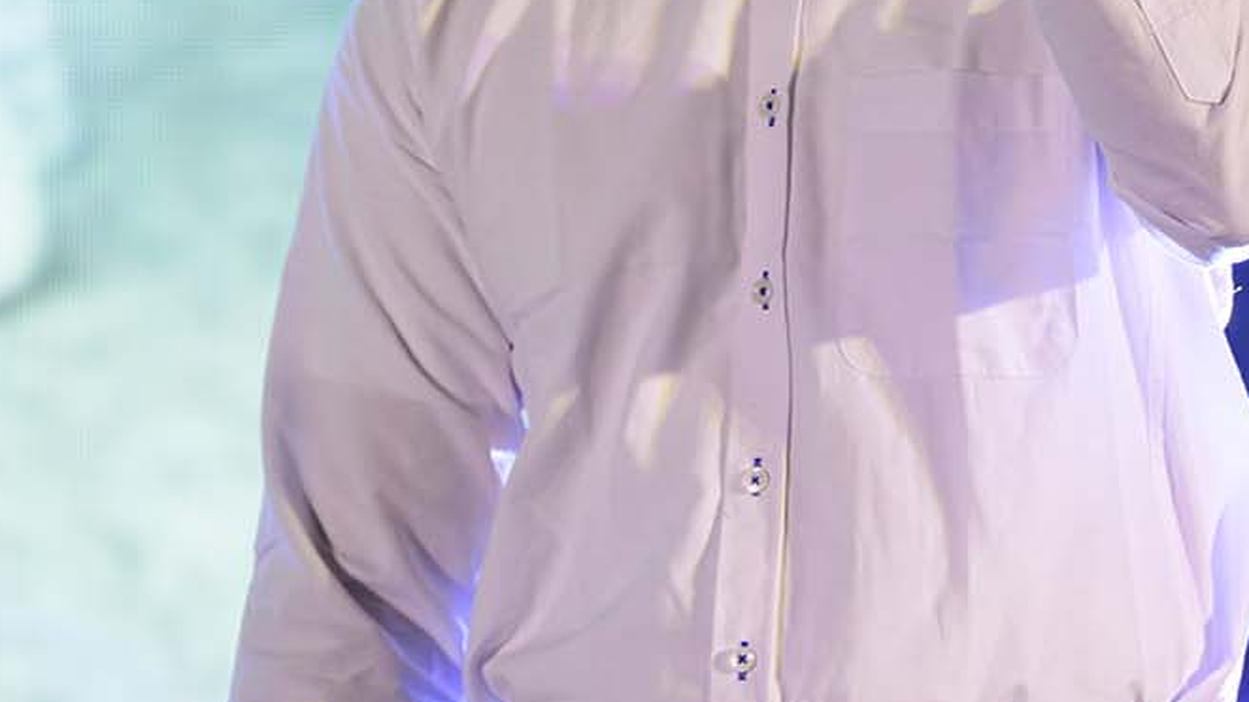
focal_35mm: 456
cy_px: 277
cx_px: 832
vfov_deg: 2.7
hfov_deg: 4.7
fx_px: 15098
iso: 400
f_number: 2.8
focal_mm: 200
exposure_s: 1/200
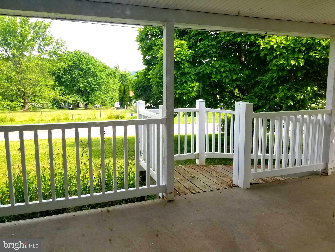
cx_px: 168
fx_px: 252
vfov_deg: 53.1
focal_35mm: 26
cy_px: 126
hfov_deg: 67.3
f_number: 1.7
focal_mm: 4.25
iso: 50
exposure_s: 1/668
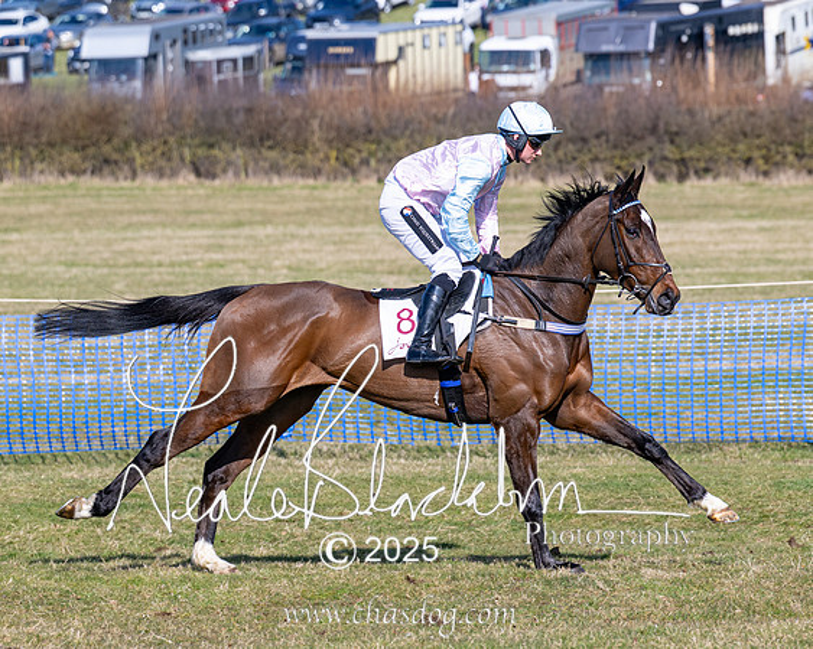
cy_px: 324
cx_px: 485
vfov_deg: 7.6
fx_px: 4878
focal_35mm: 203
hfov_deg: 9.5
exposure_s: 1/2500
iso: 200
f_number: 4
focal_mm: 120
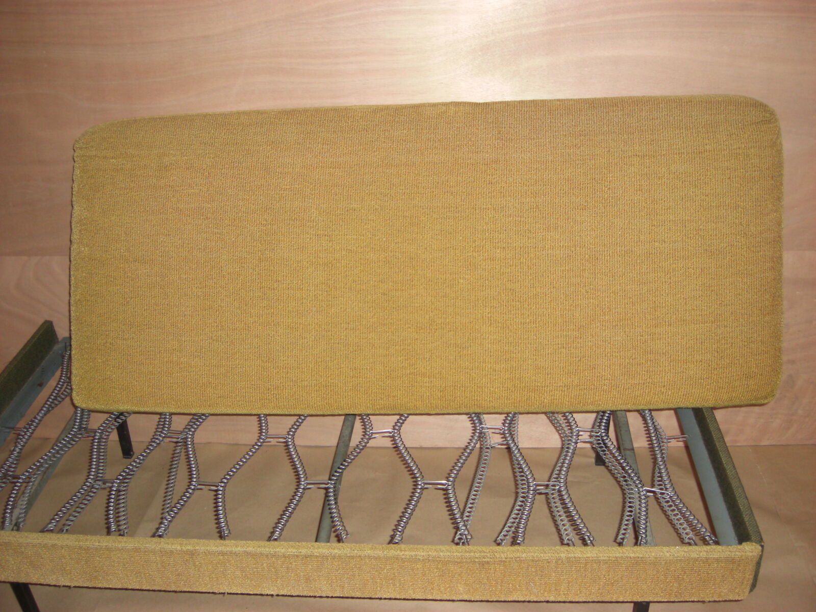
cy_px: 306
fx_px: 896
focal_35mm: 38
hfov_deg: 49.0
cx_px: 408
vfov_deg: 37.7
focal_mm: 7.9
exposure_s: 1/60
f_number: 2.8
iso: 200
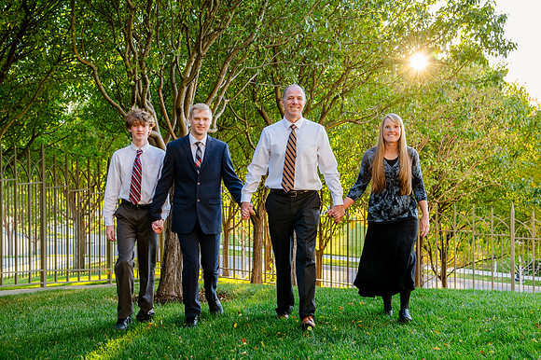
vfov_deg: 21.3
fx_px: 958
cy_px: 165
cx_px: 260
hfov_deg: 31.5
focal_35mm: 64
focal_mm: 52
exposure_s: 1/100
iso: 800
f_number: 5.6
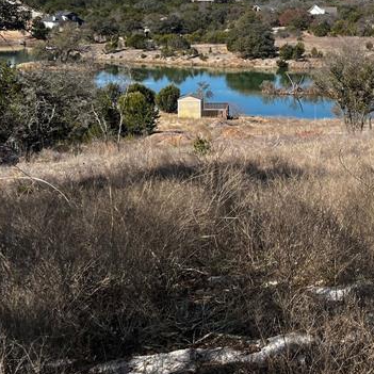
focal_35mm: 67
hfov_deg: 25.4
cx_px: 279
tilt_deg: -3.5
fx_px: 819
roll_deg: -0.2
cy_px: 71
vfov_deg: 25.3
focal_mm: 5.1
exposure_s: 1/3215
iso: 50
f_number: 1.6
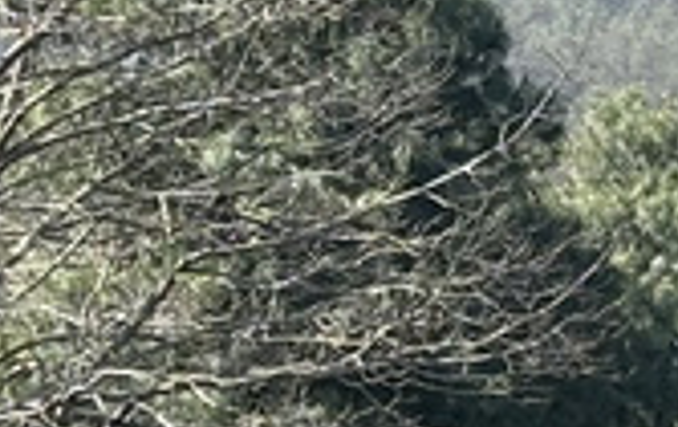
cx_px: 1474
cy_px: 899
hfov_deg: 5.2
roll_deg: +0.4
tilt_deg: +0.8
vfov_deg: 3.3
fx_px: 7311
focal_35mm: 395
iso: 32
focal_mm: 5.96
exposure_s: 1/973
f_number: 1.6
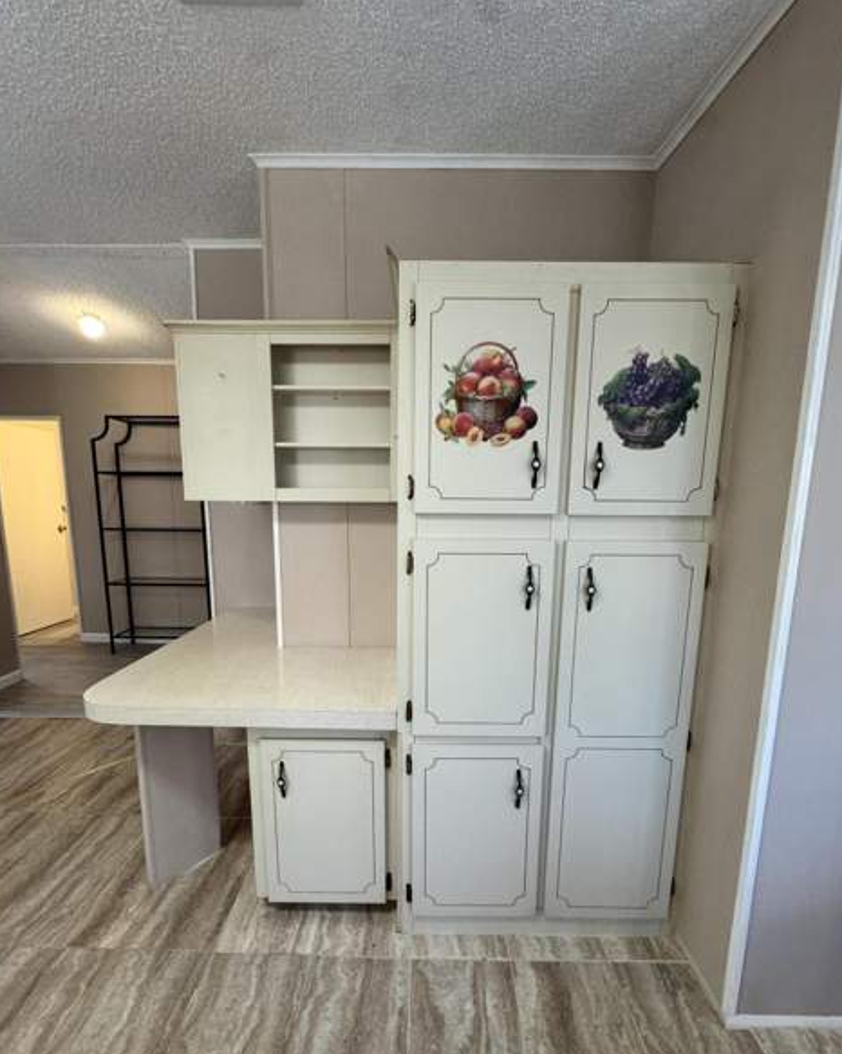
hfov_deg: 84.0
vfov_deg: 96.6
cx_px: 416
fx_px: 467
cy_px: 573
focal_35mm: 15
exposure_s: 1/90
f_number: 2.2
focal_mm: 2.22
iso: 250
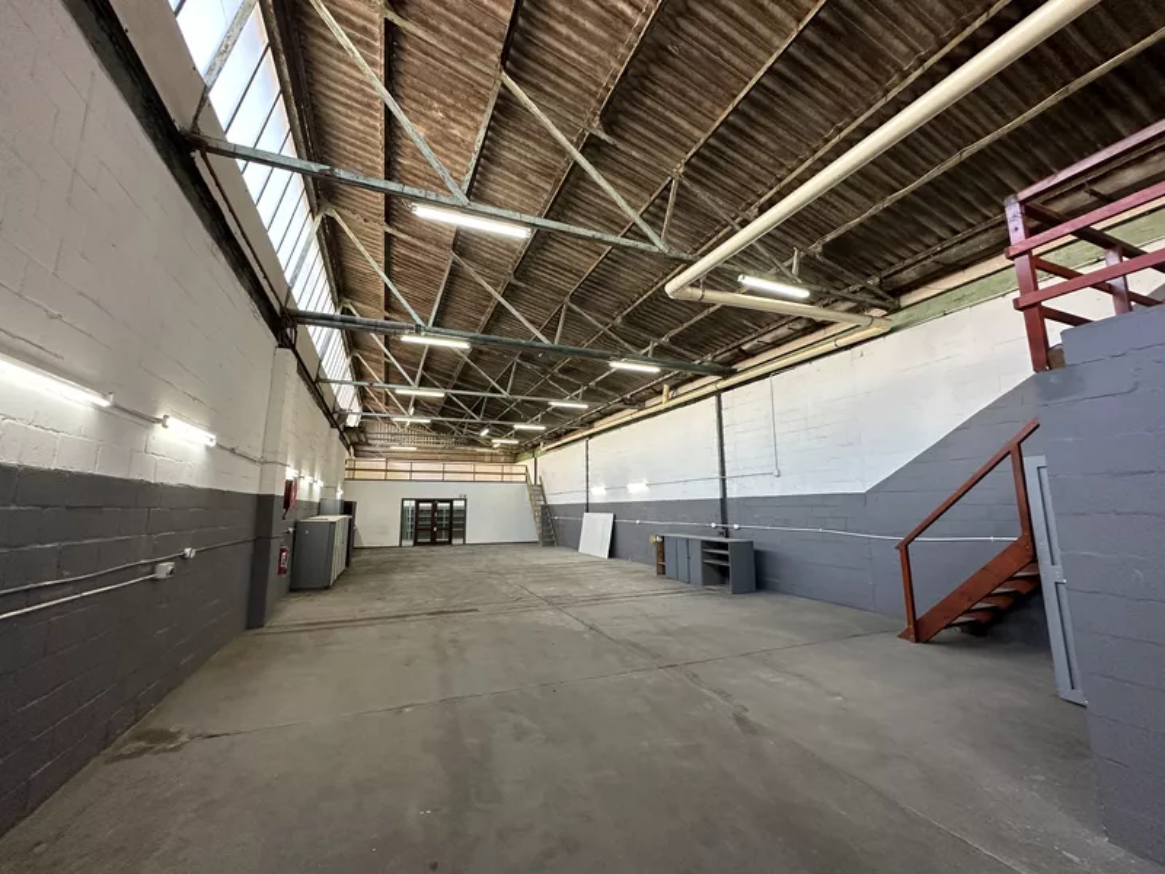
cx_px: 582
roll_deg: +0.7
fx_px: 471
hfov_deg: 102.1
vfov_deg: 85.7
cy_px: 437
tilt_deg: +8.7
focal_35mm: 14
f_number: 2.2
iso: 200
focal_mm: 2.22
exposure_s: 1/100
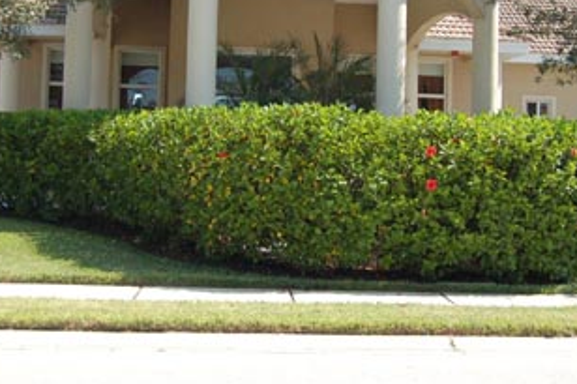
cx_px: 294
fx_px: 1217
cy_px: 90
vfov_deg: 17.8
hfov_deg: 26.7
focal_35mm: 76
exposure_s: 1/1000
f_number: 4
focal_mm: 26
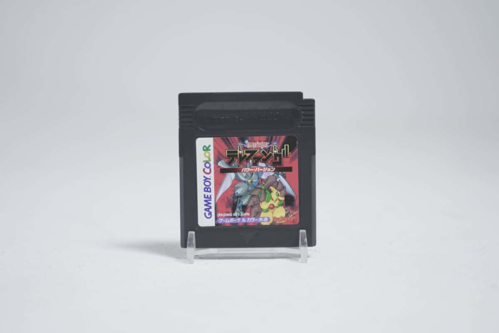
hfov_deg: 28.8
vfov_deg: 19.5
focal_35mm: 70
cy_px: 166
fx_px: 970
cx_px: 250
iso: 100
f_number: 5.6
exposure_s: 1/5
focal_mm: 70
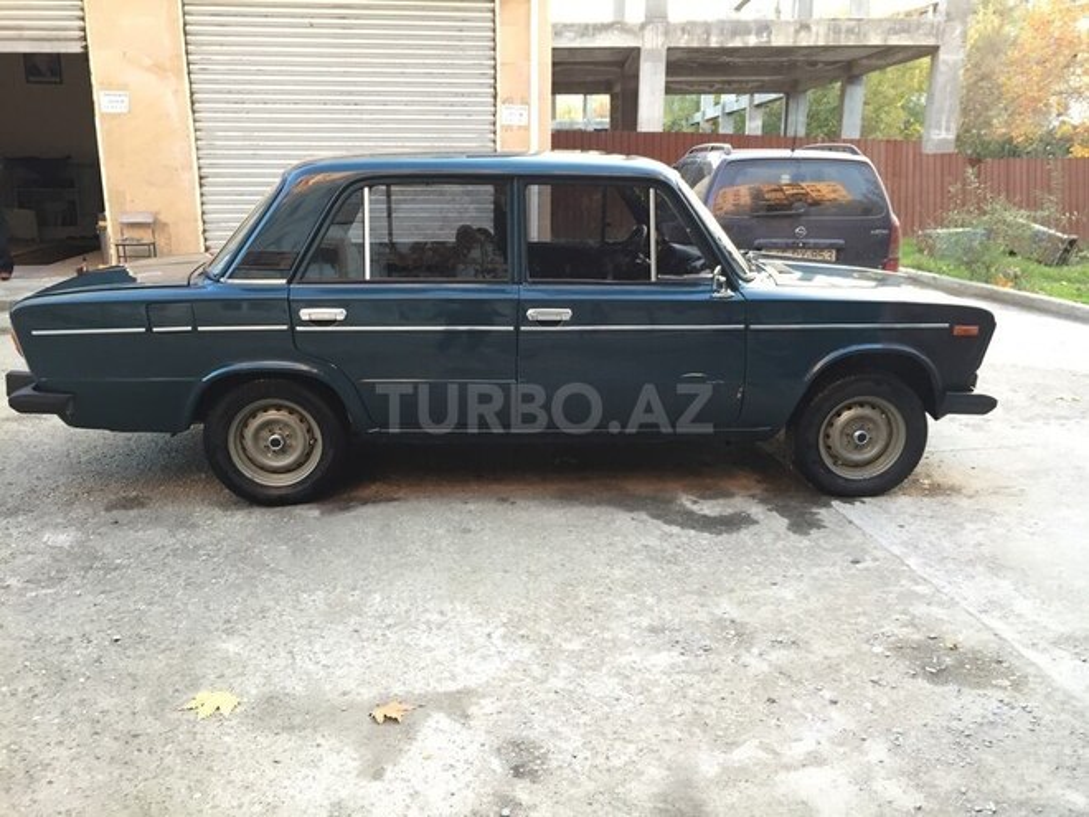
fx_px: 912
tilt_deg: -13.1
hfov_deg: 61.7
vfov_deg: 48.2
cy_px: 408
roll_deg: -0.3
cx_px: 544
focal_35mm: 29
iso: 100
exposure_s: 1/33
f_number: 2.2
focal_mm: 4.15
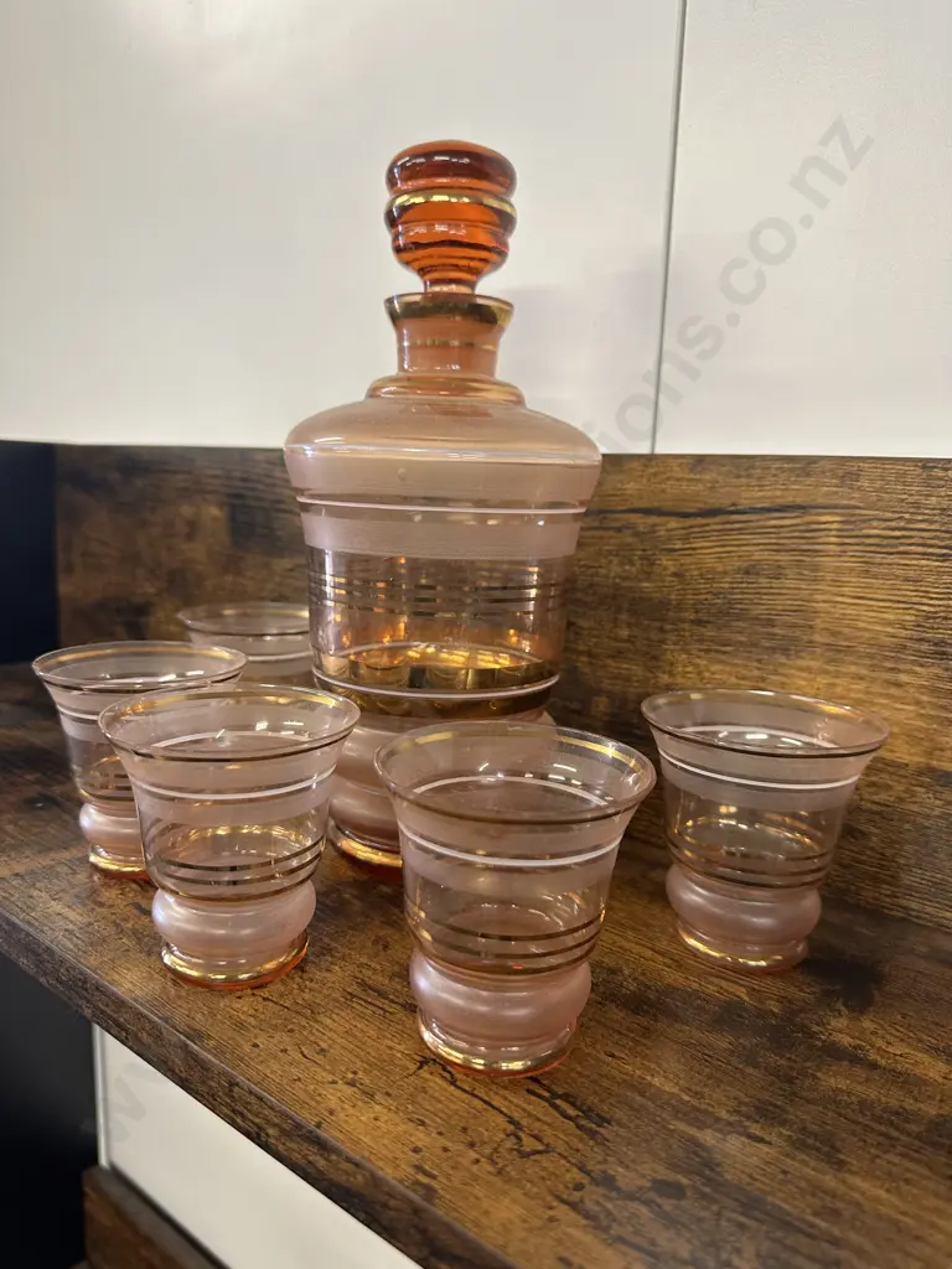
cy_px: 634
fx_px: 880
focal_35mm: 24
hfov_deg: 56.8
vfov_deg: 71.6
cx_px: 476
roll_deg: -2.7
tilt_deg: -10.9
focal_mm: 6.86
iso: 200
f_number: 1.78
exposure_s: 1/100
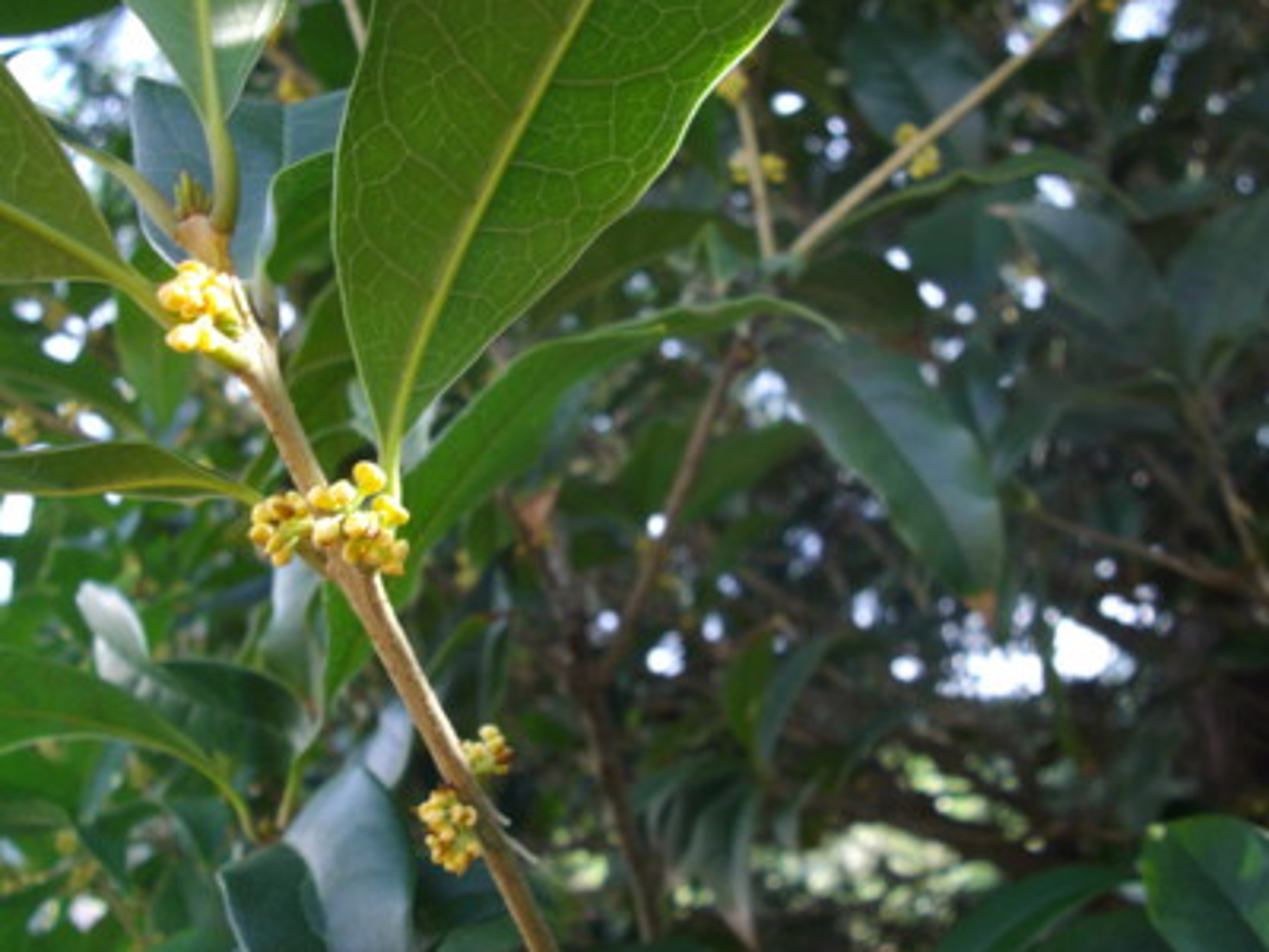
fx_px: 1320
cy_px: 508
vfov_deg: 39.6
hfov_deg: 51.2
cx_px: 562
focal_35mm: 36
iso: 110
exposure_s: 1/50
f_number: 3.5
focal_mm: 5.8
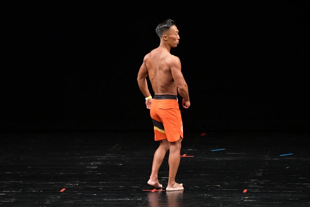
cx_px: 155
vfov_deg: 4.8
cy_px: 104
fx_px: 2453
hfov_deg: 7.2
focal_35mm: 285
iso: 3200
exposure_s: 1/400
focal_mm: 190
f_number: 5.6
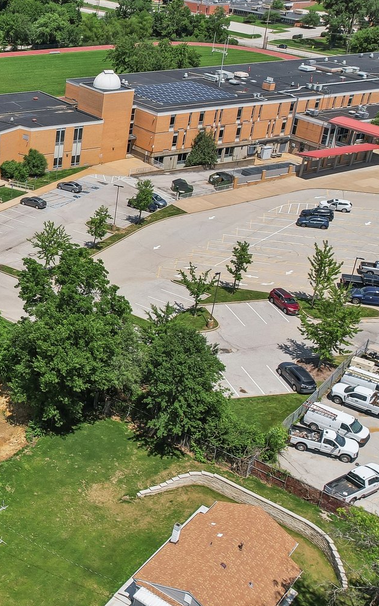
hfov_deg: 24.3
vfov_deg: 43.3
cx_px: -118
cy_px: 255
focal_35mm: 46
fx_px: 760
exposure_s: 1/2500
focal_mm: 8.4
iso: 110
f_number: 2.8
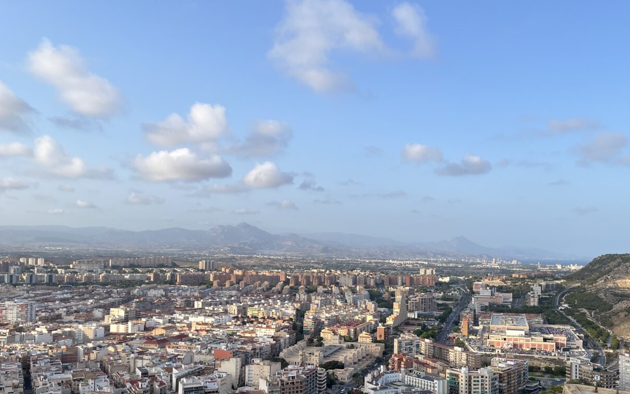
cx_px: 372
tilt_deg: +2.2
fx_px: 567
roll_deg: -0.5
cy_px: 237
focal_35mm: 33
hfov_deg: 57.8
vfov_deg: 38.2
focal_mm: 5.1
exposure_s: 1/2410
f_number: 1.6
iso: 50
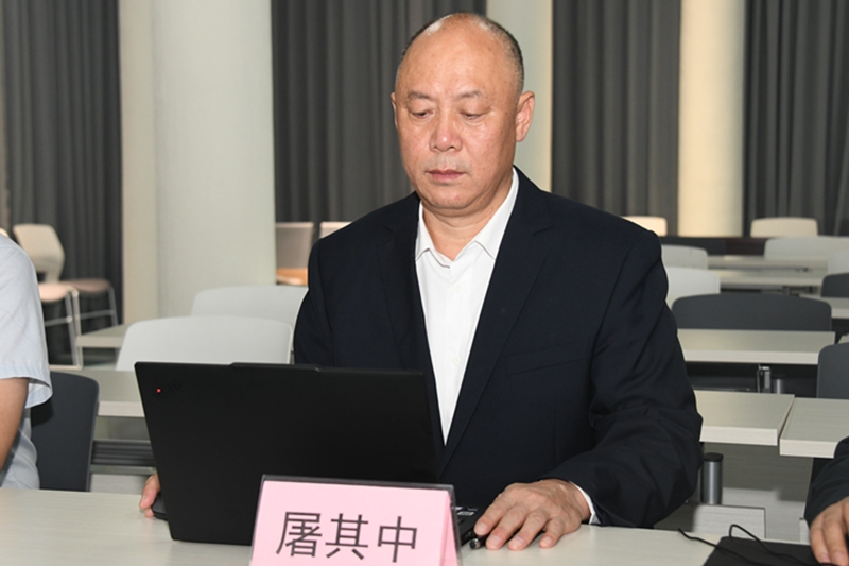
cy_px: 283
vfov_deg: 24.2
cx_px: 424
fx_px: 1320
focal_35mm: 56
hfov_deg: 35.6
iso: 1600
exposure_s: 1/60
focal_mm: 56
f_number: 5.6
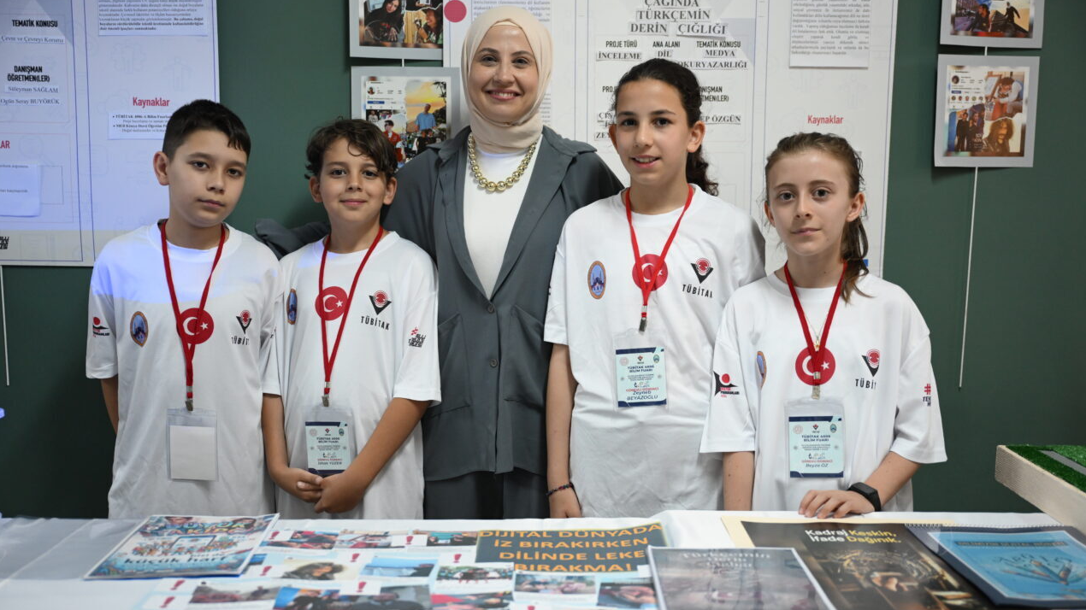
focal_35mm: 38
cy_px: 340
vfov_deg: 31.2
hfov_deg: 52.8
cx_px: 544
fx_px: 1094
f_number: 2.8
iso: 1600
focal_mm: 36
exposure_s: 1/100
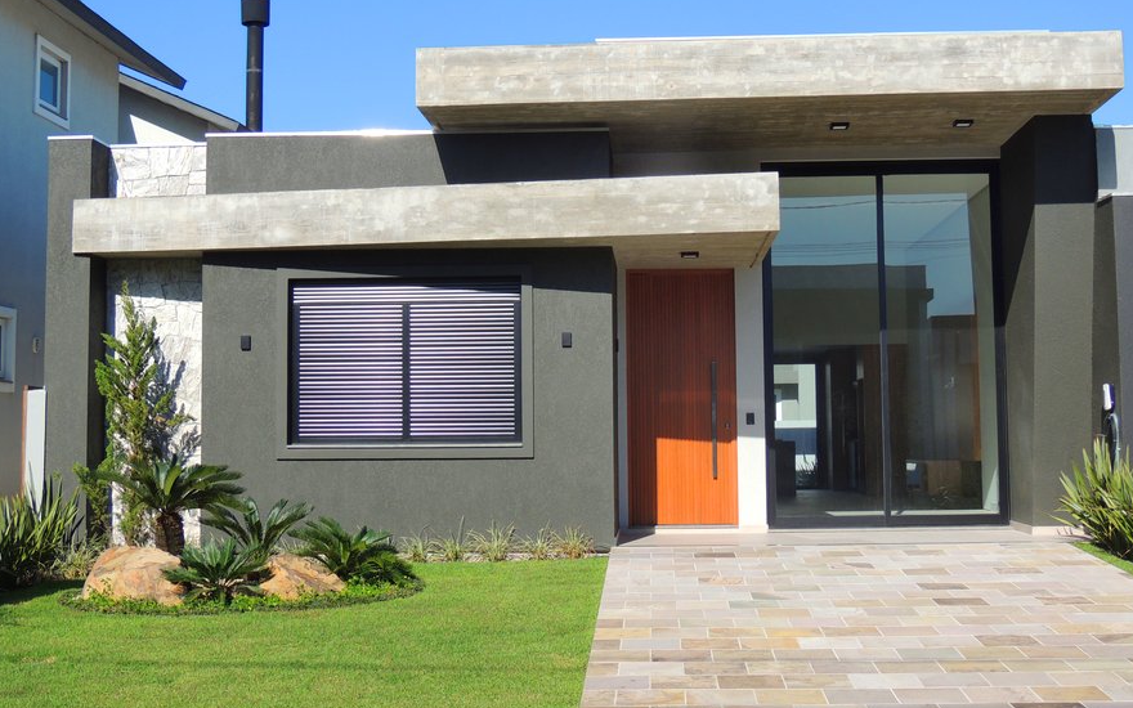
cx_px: 583
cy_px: 313
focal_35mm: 52
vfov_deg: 24.9
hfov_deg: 38.9
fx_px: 1606
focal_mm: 8.3
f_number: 3.5
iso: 100
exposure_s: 1/1000
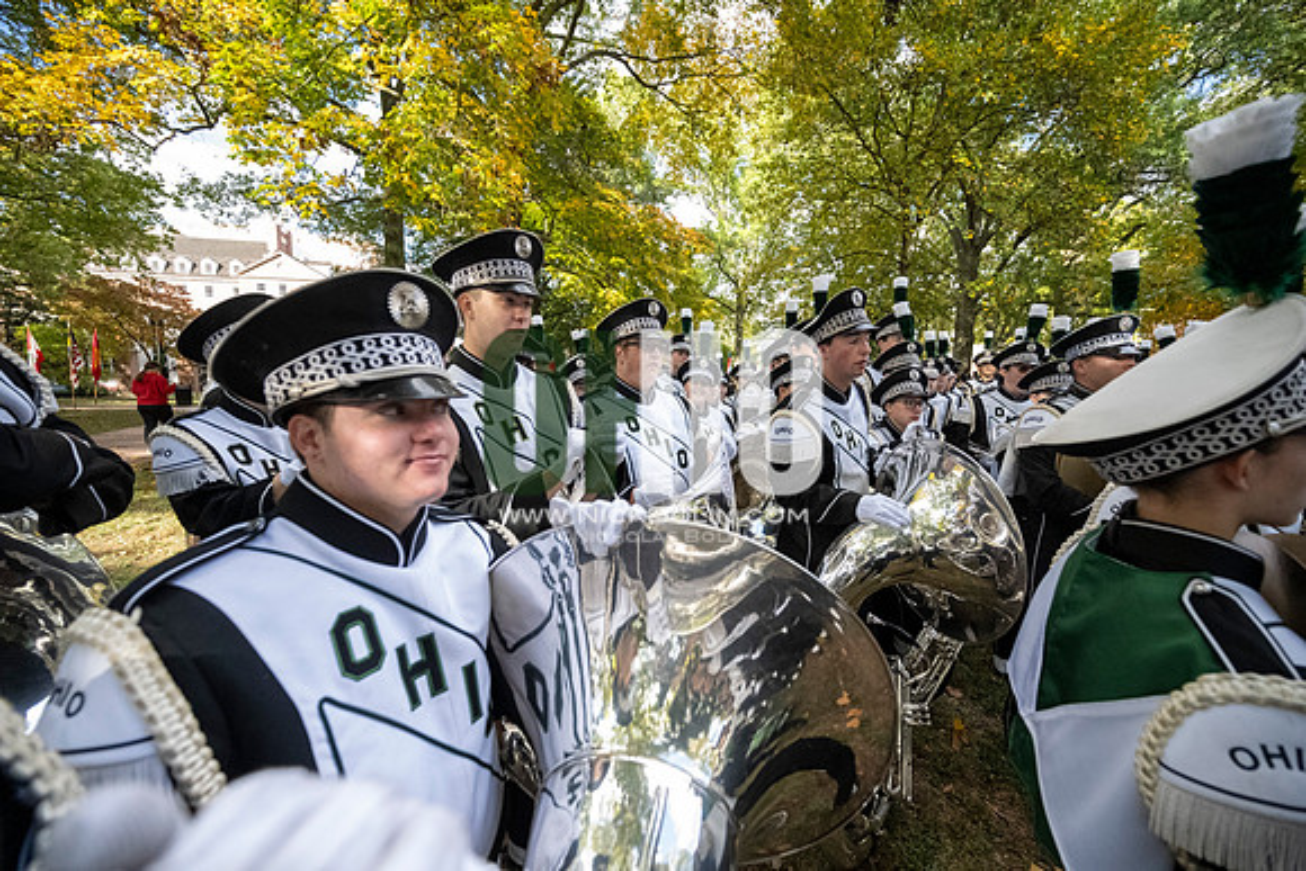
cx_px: 653
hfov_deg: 104.2
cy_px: 436
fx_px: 508
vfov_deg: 81.2
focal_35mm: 14
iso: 5000
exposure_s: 1/4000
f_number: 4
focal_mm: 14
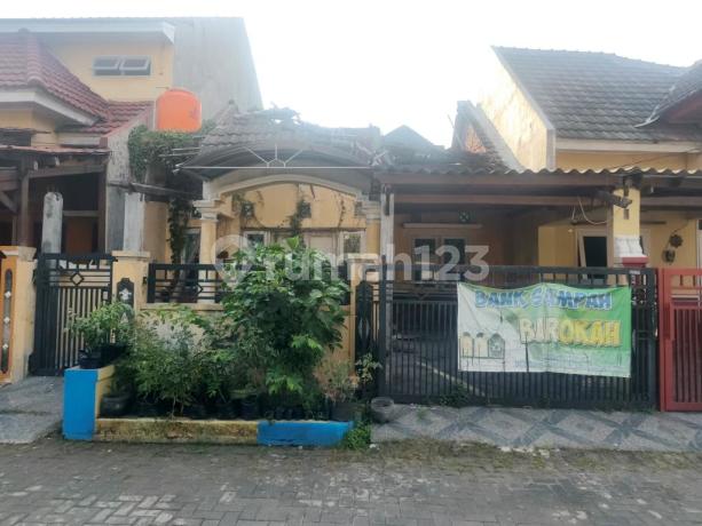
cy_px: 263
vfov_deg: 58.9
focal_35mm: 23
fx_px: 467
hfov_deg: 73.9
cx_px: 351
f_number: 1.8
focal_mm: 5.56
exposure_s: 1/2528
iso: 134
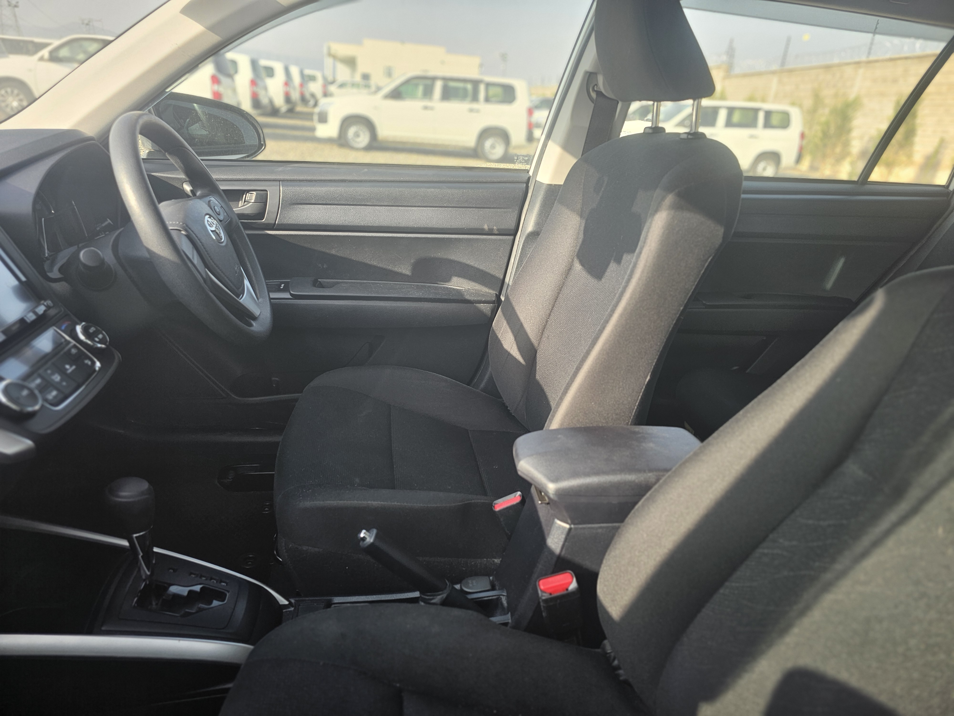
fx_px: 634
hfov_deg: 73.9
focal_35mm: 23
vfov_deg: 58.9
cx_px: 477
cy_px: 358
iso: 32
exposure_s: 1/100
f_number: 1.7
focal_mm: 6.3
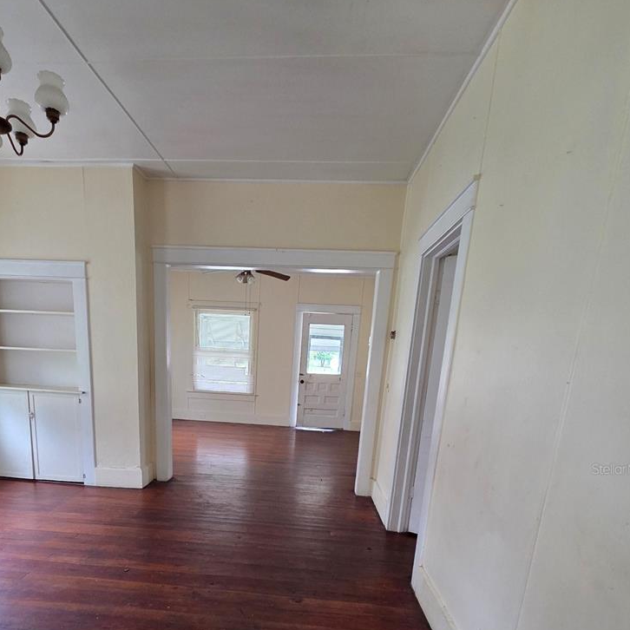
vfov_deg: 72.6
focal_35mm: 19
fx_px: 391
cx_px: 263
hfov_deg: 77.1
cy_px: 469
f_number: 2.2
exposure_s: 1/60
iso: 200
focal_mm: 2.2
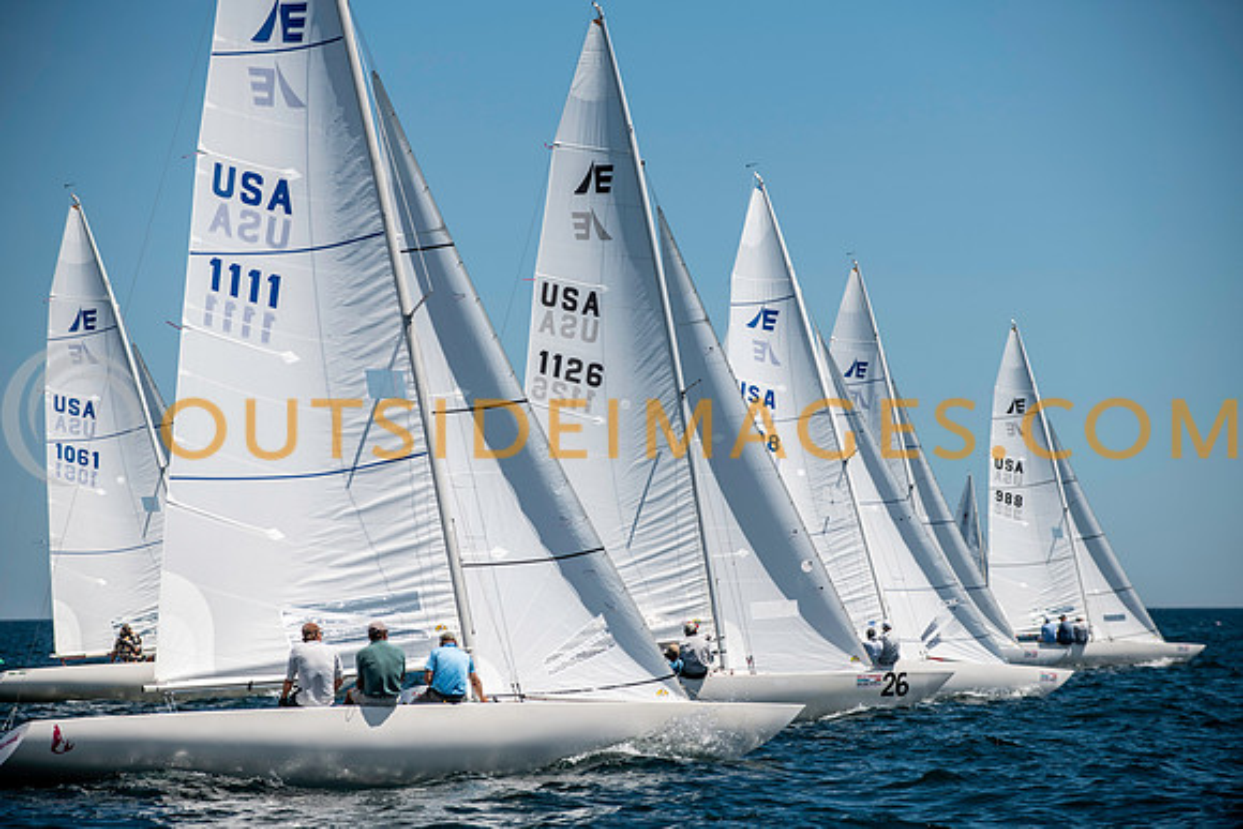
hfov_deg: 11.7
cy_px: 414
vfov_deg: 7.9
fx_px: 6043
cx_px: 622
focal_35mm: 175
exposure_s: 1/2000
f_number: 5
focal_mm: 175
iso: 160
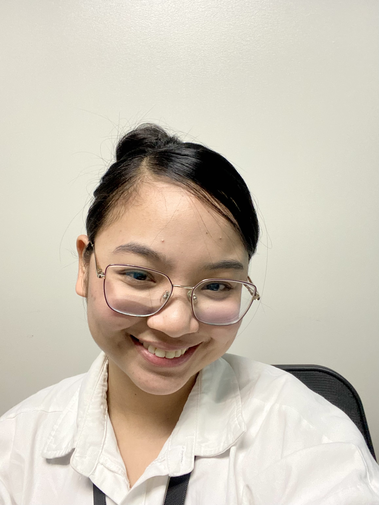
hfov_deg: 46.8
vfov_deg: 60.0
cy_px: 252
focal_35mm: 30
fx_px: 438
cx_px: 190
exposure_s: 1/40
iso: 320
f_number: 2.2
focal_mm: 2.71
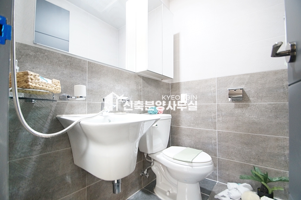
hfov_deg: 100.4
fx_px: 125
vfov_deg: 77.2
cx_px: 150
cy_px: 100
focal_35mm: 15
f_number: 4
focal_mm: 10
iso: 800
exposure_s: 1/13
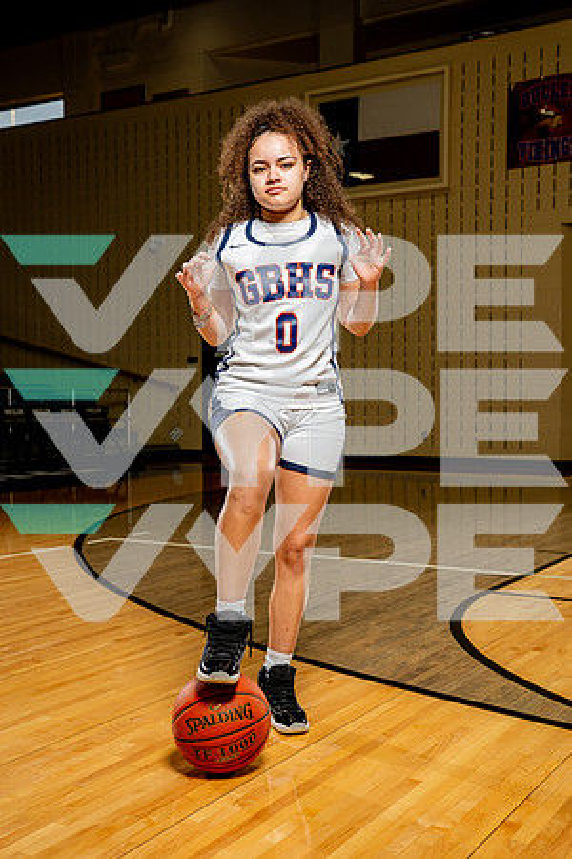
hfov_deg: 30.5
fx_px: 1049
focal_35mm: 44
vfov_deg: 44.5
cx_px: 286
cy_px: 430
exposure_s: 1/250
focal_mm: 44
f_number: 5.6
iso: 400
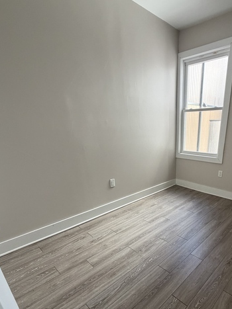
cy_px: 199
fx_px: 179
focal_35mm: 20
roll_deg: +0.3
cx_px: 160
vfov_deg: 79.7
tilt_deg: -20.8
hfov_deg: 63.8
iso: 320
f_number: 2.2
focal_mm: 2.22
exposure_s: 1/119
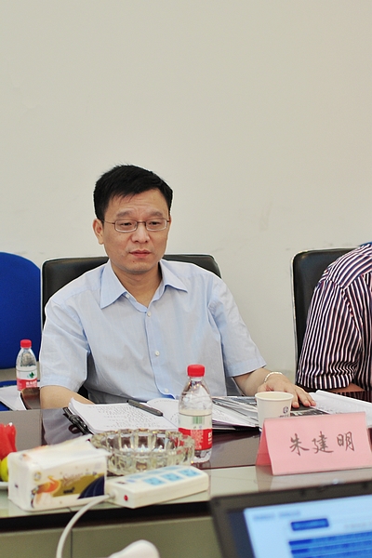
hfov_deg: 25.8
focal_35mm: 52
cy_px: 279
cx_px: 186
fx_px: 814
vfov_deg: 37.9
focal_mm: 35
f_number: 2
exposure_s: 1/40
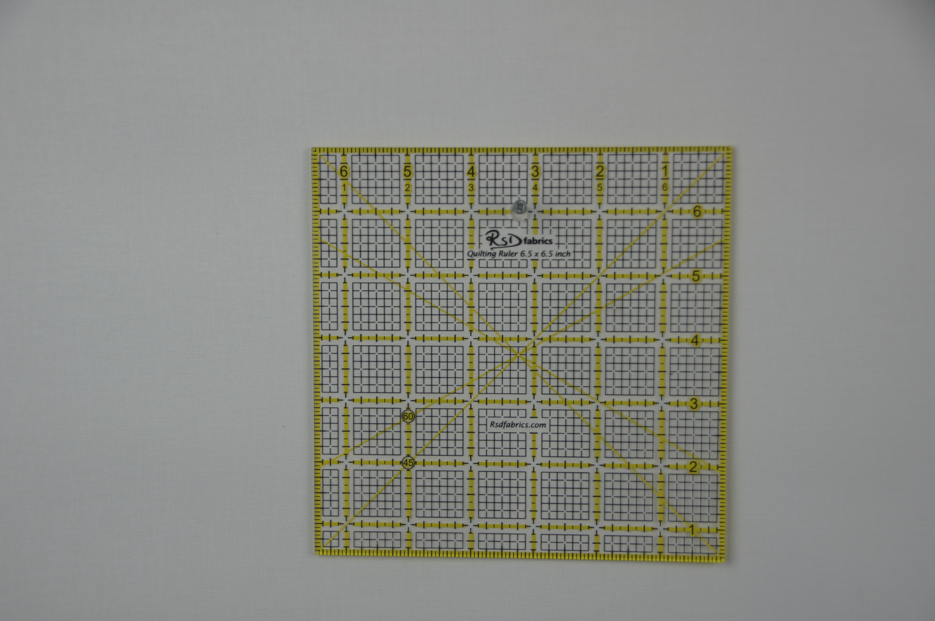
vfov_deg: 22.6
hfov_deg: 33.4
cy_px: 310
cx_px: 468
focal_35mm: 60
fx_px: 1557
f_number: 5
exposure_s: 1/80
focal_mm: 40
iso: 100
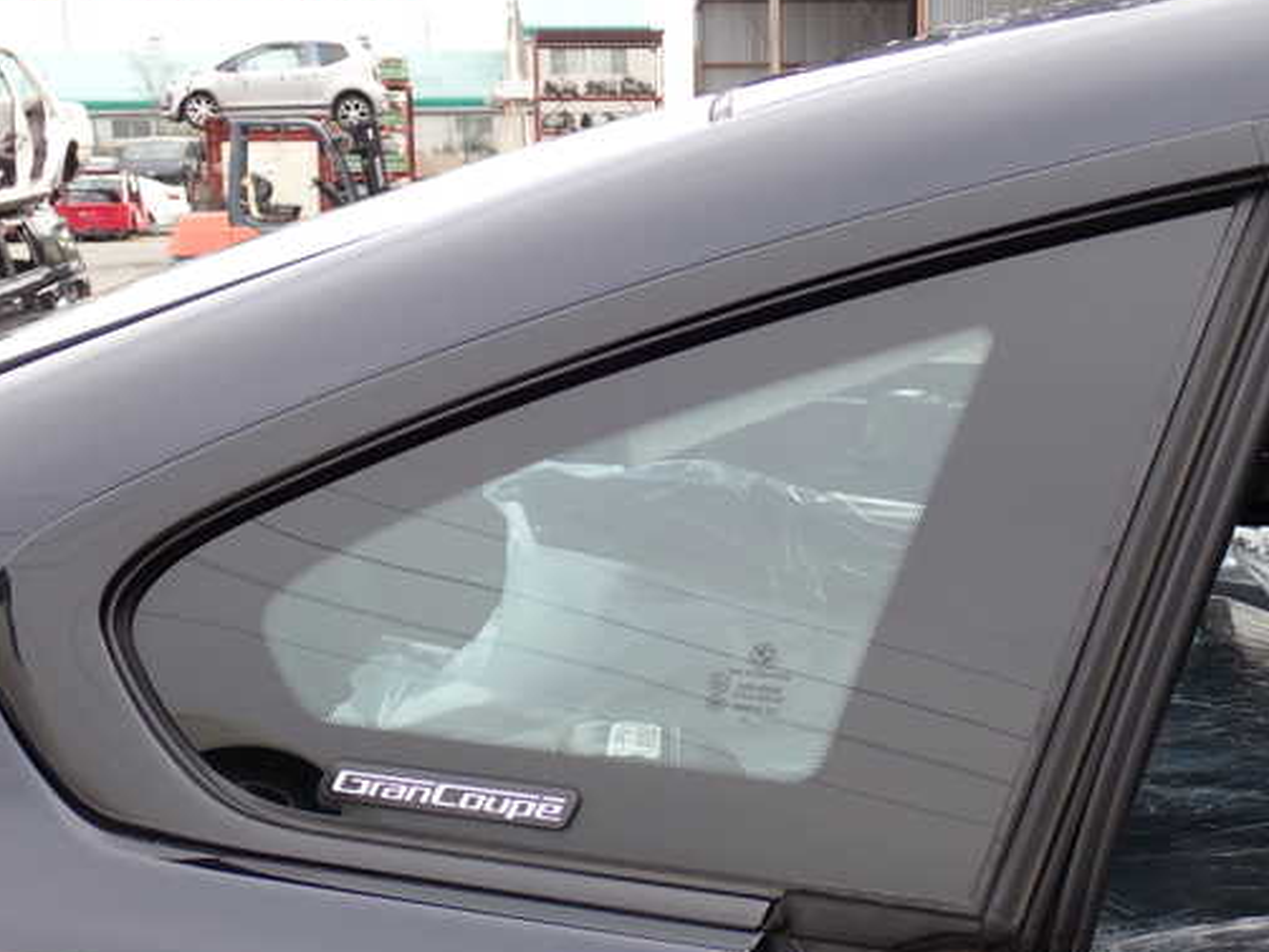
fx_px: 1797
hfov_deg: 38.9
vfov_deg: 29.7
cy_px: 508
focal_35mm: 49
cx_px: 695
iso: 100
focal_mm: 7.31
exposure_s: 1/160
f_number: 4
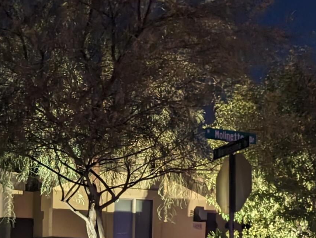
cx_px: -41
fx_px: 768
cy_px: 266
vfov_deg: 17.0
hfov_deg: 21.9
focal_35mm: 84
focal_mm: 6.81
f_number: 1.85
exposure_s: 1/3
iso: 312
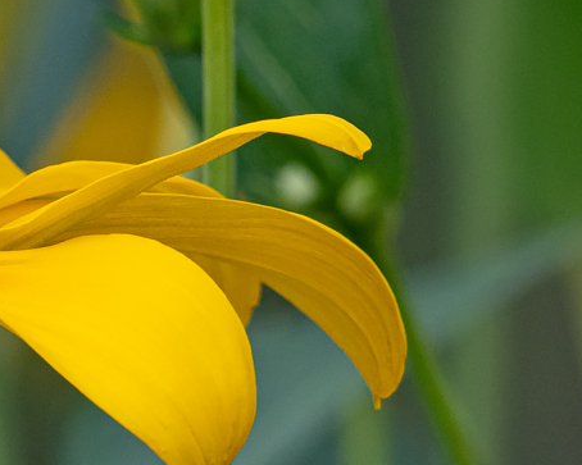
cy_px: 352
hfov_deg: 1.1
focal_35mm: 1712
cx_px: -156
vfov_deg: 0.9
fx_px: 29483
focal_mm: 460
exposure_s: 1/500
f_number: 10
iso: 400
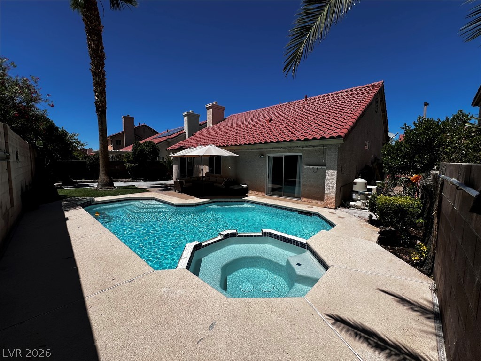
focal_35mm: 13
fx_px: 181
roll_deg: +0.1
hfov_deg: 106.2
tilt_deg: -5.4
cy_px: 180
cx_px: 240
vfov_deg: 89.9
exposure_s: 1/3311
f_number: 1.8
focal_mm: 1.57
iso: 32
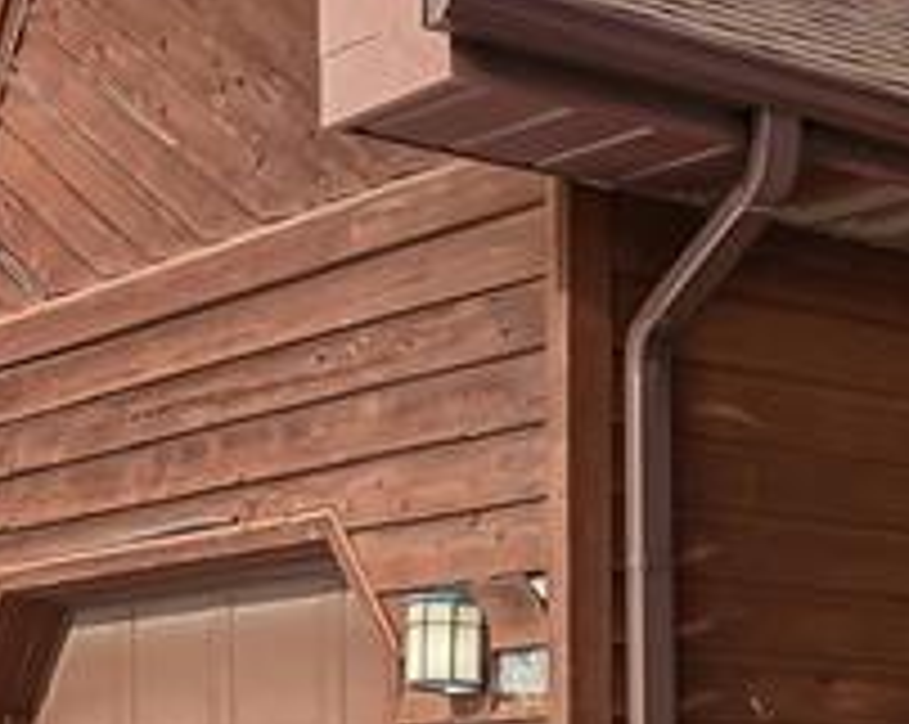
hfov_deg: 13.9
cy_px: 920
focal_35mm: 100
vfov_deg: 14.7
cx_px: 2146
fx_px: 2686
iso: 100
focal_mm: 21
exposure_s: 1/2000
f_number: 8
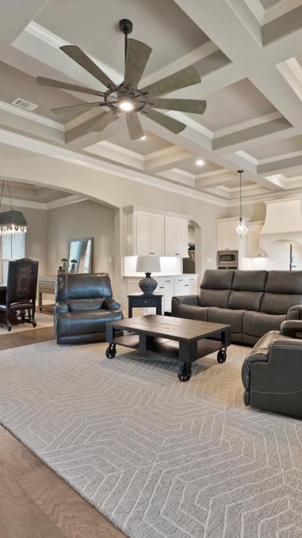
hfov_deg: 57.6
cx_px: 188
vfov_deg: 89.6
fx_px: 271
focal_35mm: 19
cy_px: 270
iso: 640
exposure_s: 1/1.25
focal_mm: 12
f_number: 9
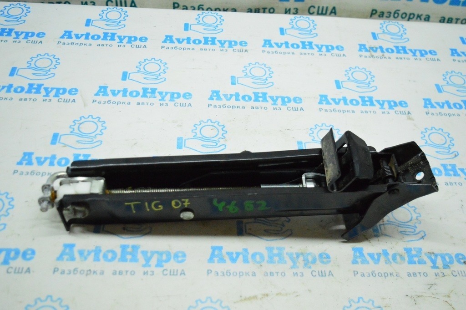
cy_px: 155
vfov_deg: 33.0
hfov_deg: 48.0
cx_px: 233
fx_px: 524
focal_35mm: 40
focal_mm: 27
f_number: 4
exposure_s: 1/800
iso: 6400
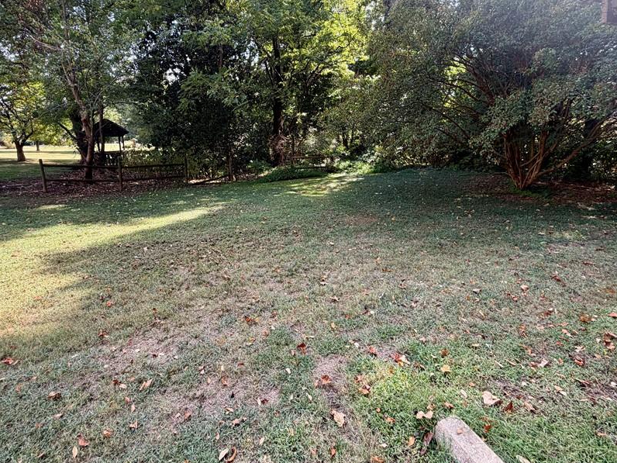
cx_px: 296
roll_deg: +2.5
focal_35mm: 18
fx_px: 321
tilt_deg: -9.6
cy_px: 172
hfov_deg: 87.7
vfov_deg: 70.4
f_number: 2.2
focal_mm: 2.22
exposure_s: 1/121
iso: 64
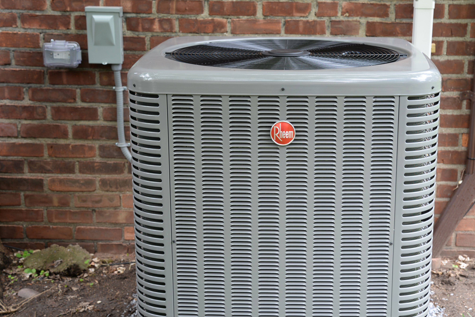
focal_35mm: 64
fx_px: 845
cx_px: 289
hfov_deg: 31.3
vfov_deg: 21.3
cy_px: 169
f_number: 4.2
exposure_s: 1/80
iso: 200
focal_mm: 38
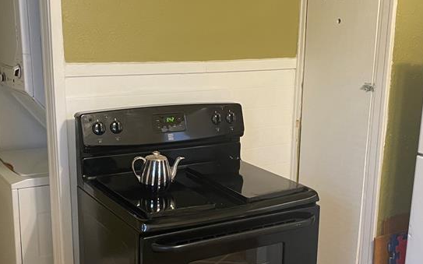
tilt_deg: -13.9
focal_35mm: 52
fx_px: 599
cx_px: 221
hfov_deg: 38.9
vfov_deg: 24.7
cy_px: 172
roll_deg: -1.3
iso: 320
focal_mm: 4.2
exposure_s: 1/60
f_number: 1.6
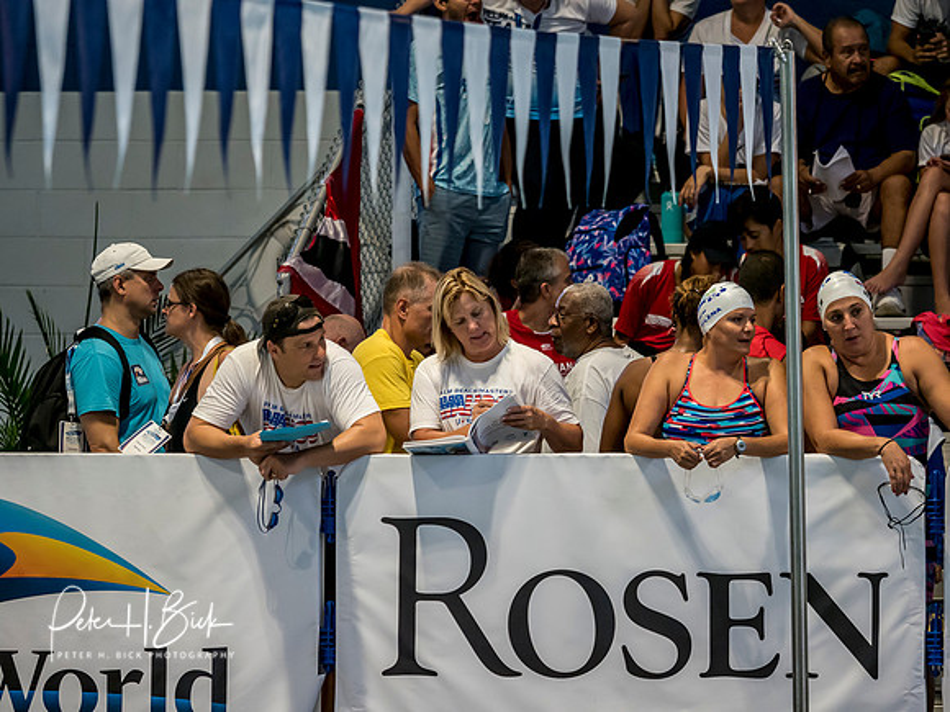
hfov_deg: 6.6
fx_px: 8233
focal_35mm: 300
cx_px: 475
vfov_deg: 5.0
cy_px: 356
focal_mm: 150
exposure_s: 1/400
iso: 2000
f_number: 2.8
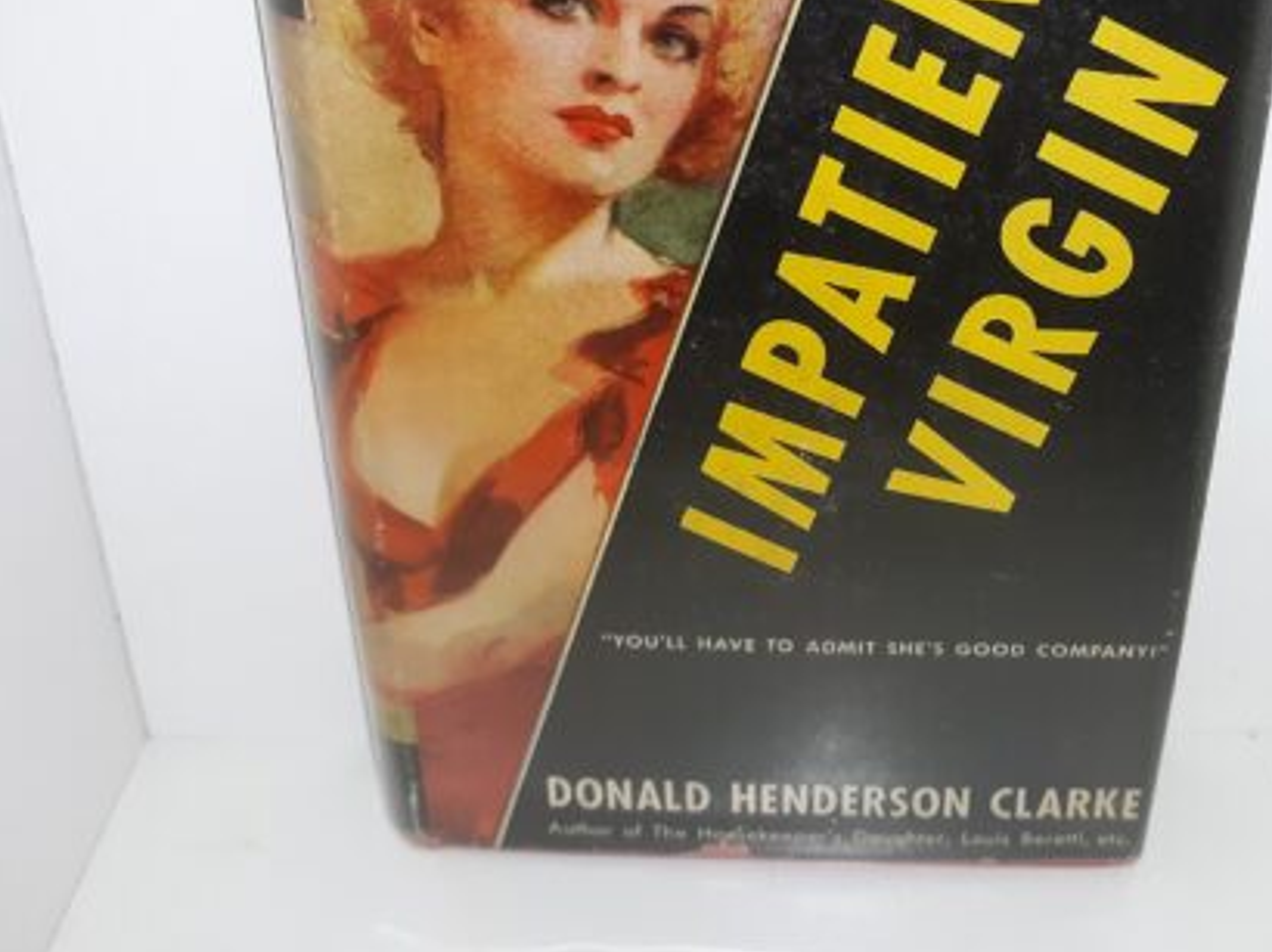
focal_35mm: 41
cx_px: 779
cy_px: 267
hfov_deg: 45.5
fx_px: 1506
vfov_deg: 34.5
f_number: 1.7
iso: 40
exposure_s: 1/126
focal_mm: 3.7
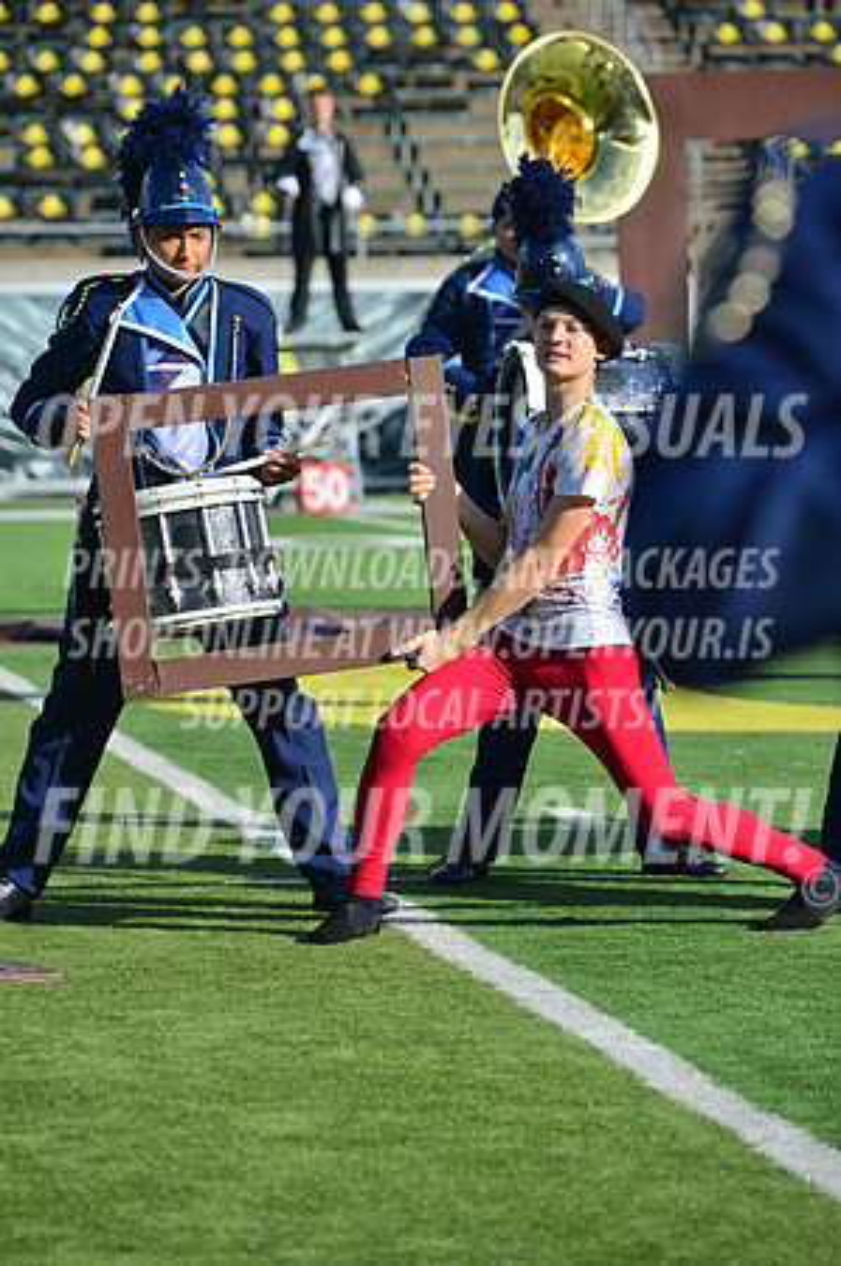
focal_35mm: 200
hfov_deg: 6.9
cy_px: 633
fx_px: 7024
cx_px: 420
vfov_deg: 10.3
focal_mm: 200
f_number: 5.6
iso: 125
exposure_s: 1/1000
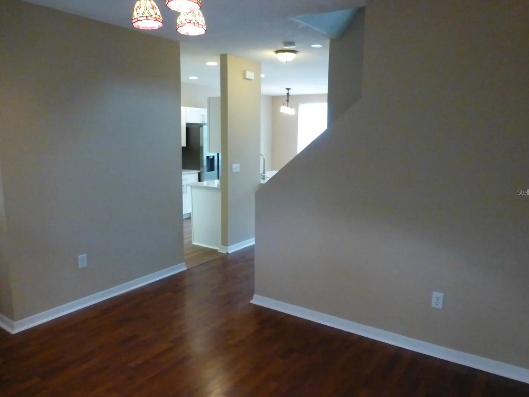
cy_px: 192
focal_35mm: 25
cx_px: 274
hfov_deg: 69.4
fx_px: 382
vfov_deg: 54.9
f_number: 3.3
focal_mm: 4.3
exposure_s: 1/80
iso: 1600
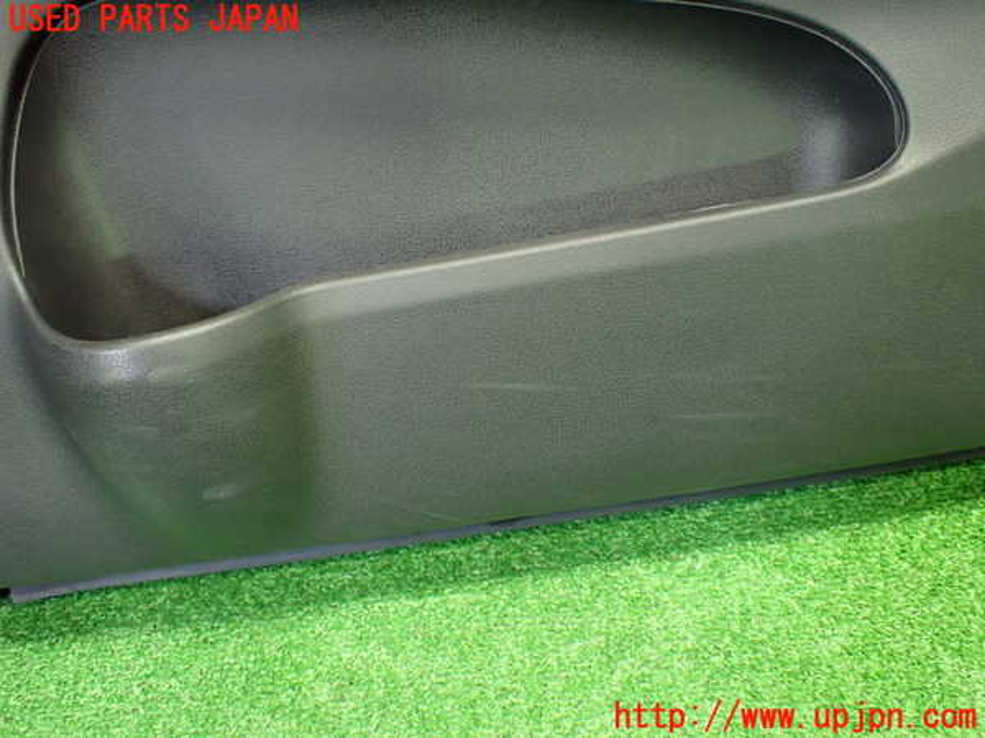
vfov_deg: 46.8
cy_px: 369
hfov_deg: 60.0
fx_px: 854
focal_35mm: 30
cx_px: 492
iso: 800
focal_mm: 5.4
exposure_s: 1/60
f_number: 2.3
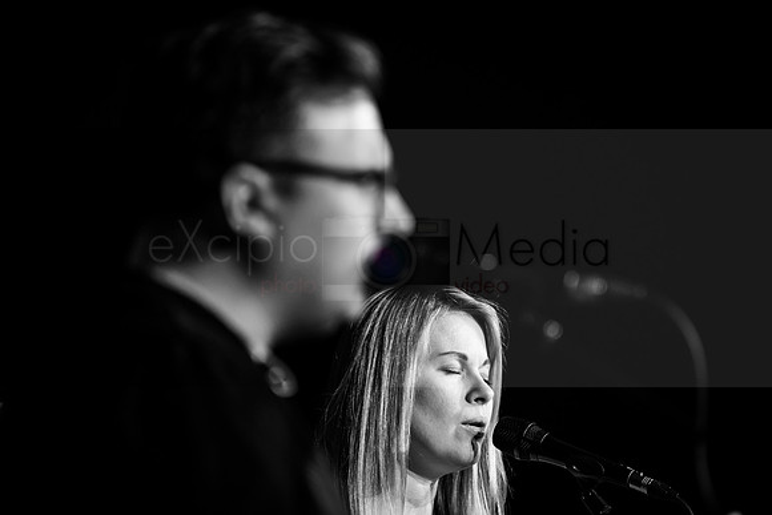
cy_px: 258
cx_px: 386
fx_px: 6885
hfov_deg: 6.4
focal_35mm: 321
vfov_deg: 4.3
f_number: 5.6
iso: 1600
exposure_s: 1/125
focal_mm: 321
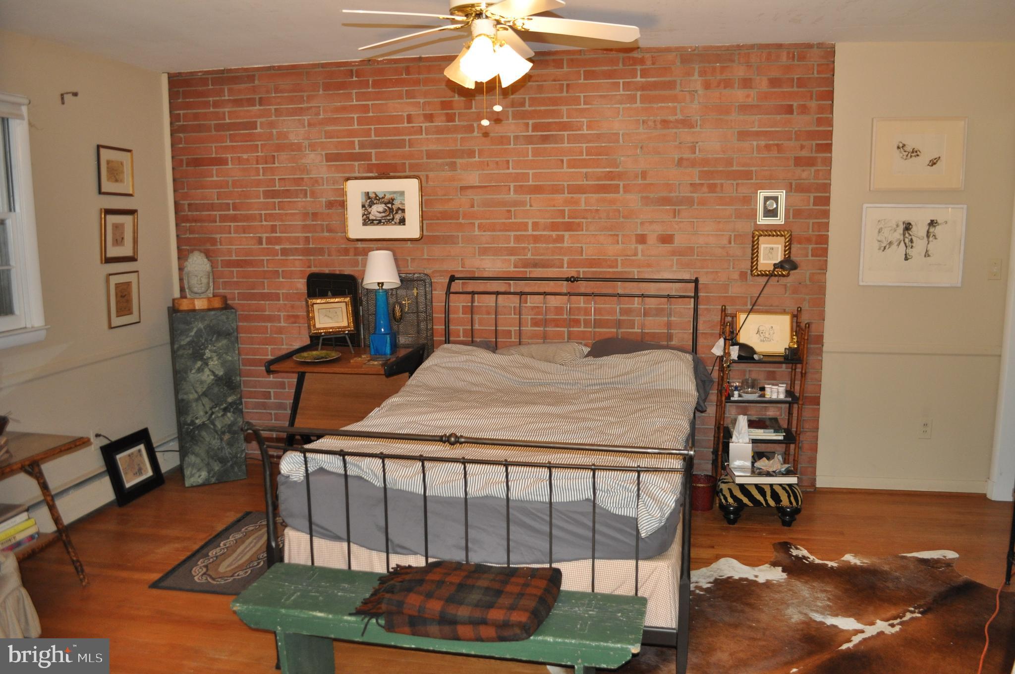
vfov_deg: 47.8
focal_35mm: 27
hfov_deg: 67.4
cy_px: 337
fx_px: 760
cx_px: 508
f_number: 3.5
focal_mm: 18
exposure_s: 1/60
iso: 800
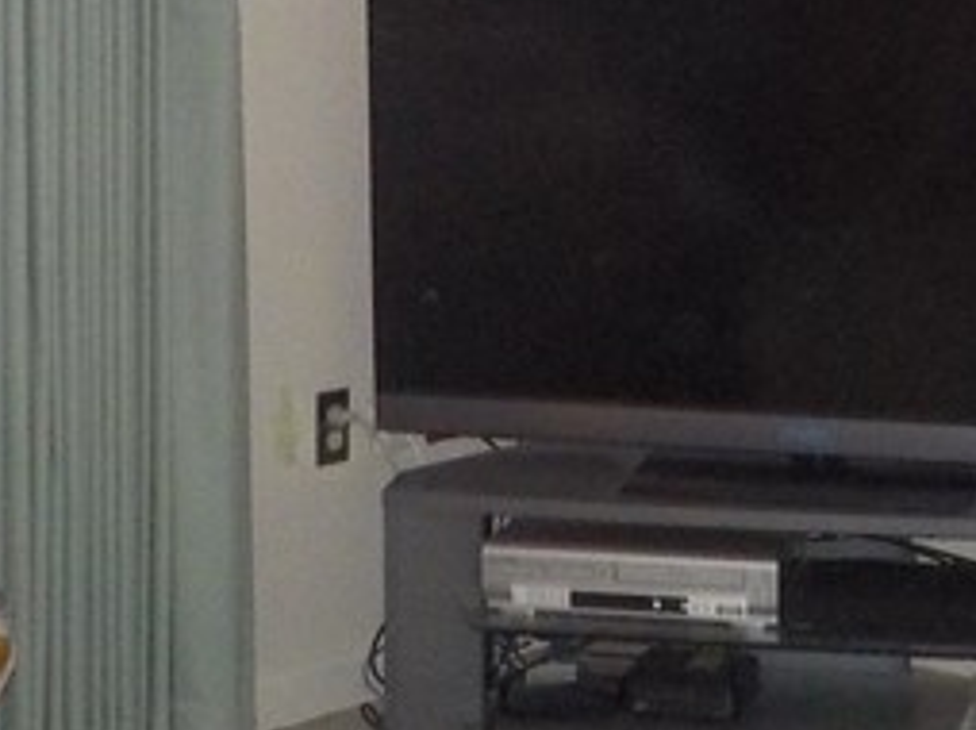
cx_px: 561
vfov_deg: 12.0
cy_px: -154
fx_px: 3408
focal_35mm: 121
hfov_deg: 16.3
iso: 360
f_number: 3.3
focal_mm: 4.1
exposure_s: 1/30
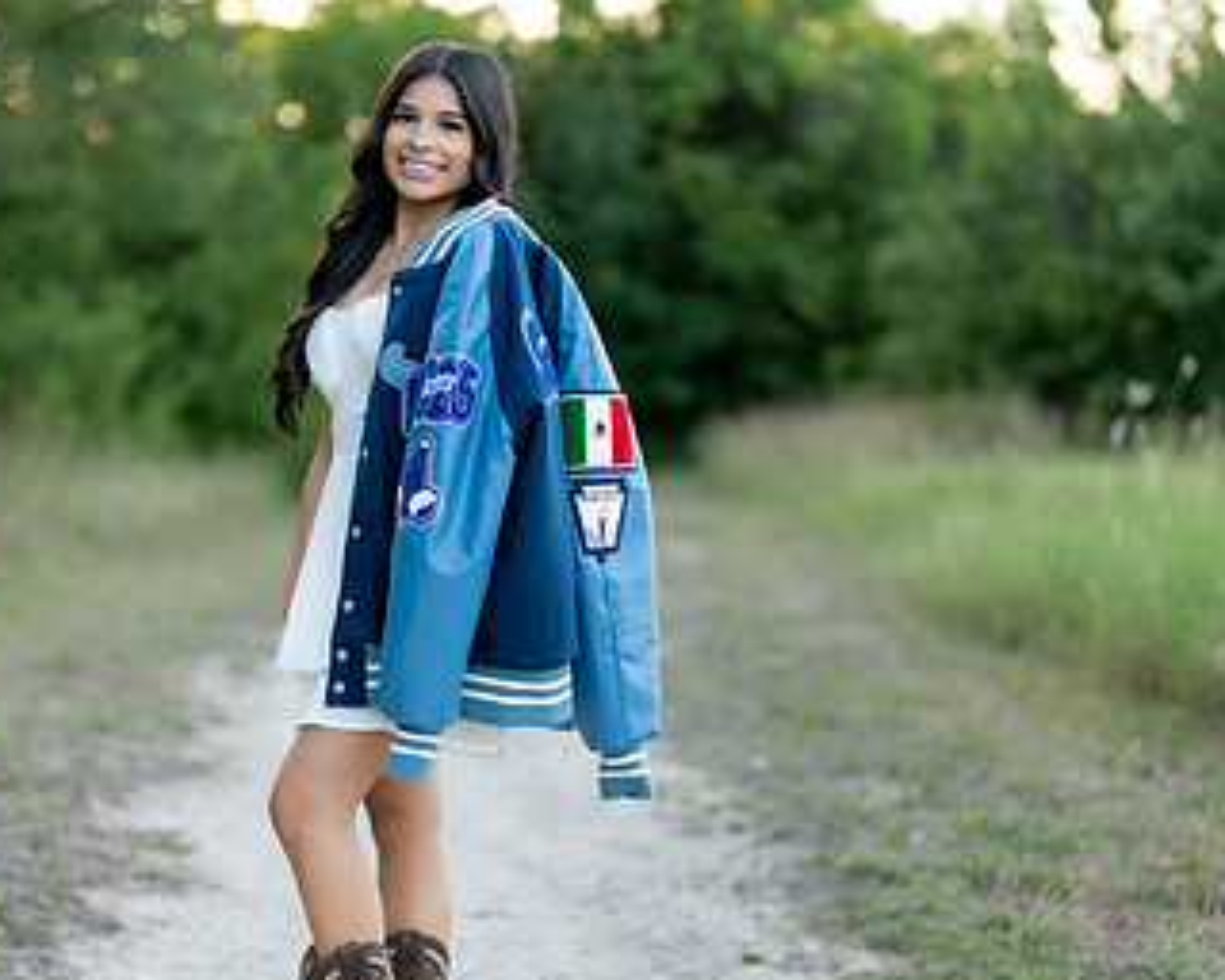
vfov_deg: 17.3
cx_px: 447
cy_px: 541
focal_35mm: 89
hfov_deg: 21.4
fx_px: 3227
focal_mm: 50
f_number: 1.2
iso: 100
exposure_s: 1/640
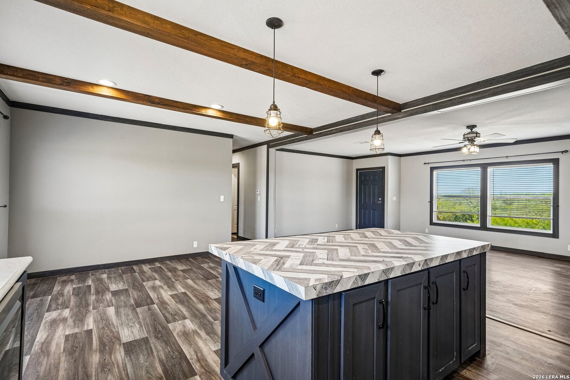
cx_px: 285
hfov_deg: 93.3
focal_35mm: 17
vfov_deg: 70.4
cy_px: 190
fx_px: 269
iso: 500
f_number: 8
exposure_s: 1/25
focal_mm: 17
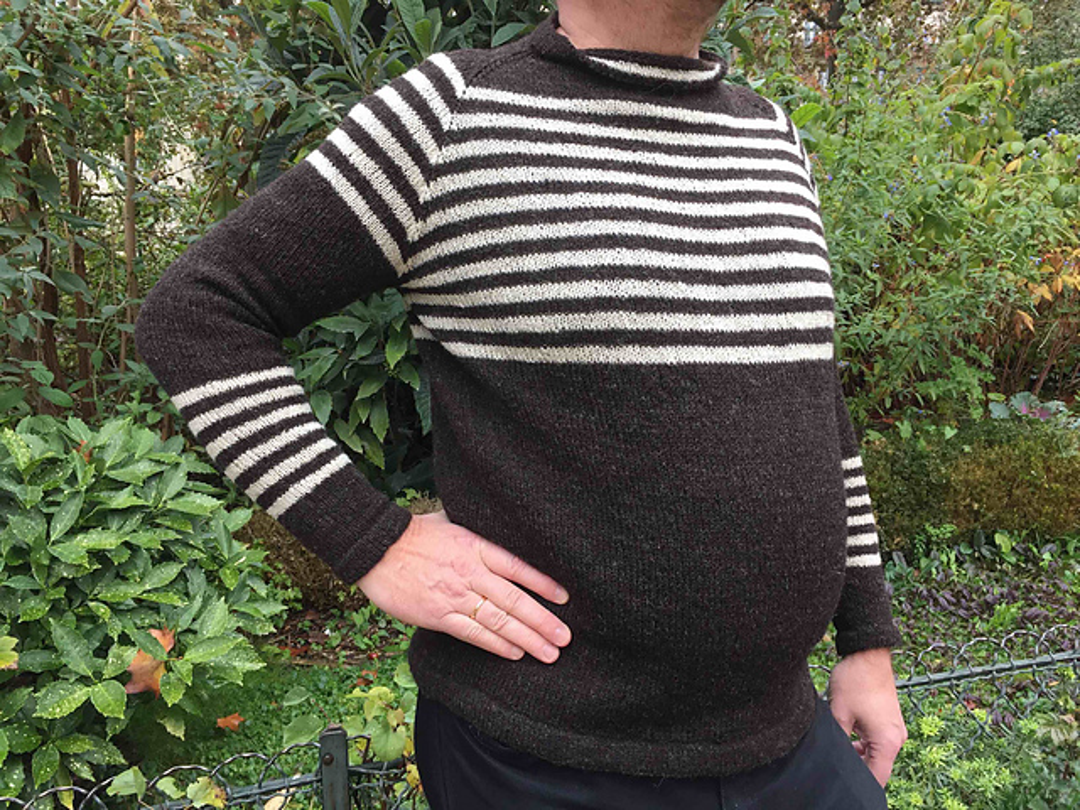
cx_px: 540
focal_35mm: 29
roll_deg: +2.3
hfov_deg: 61.7
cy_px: 405
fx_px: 905
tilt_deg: -4.5
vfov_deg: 48.2
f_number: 2.2
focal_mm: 4.15
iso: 40
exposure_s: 1/100
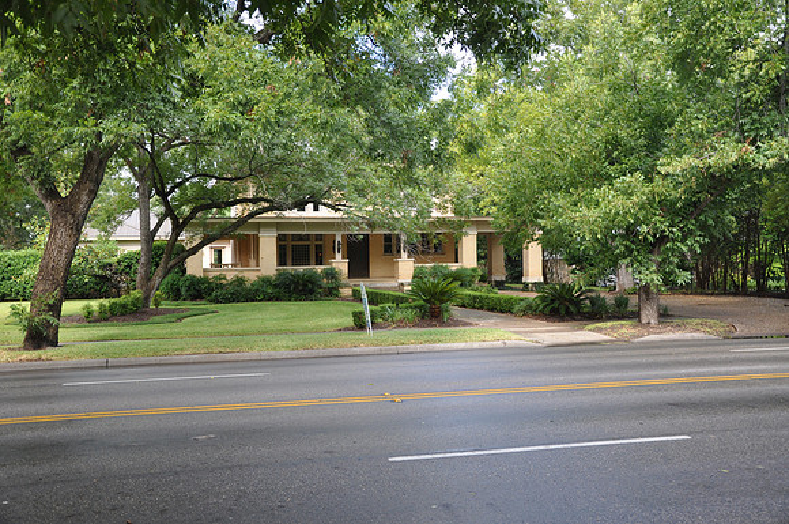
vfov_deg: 35.4
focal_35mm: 38
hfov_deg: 51.3
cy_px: 262
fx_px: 821
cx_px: 394
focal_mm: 25
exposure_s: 1/100
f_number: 5
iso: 400
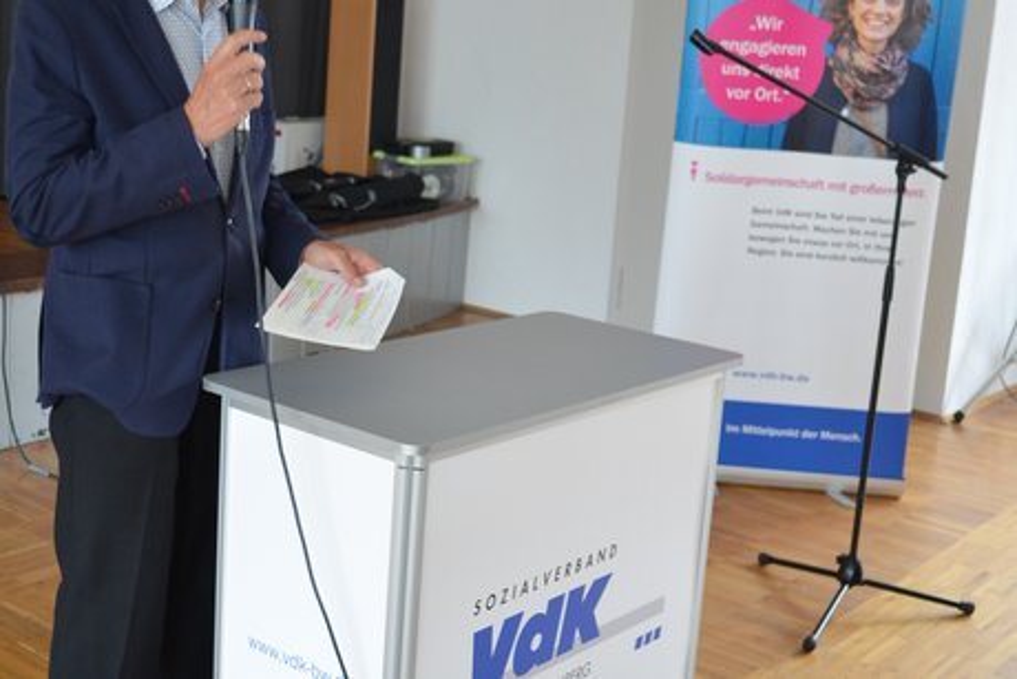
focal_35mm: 36
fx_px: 1017
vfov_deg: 36.9
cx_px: 508
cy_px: 340
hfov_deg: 53.1
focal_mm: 24
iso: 800
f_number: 4
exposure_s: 1/40
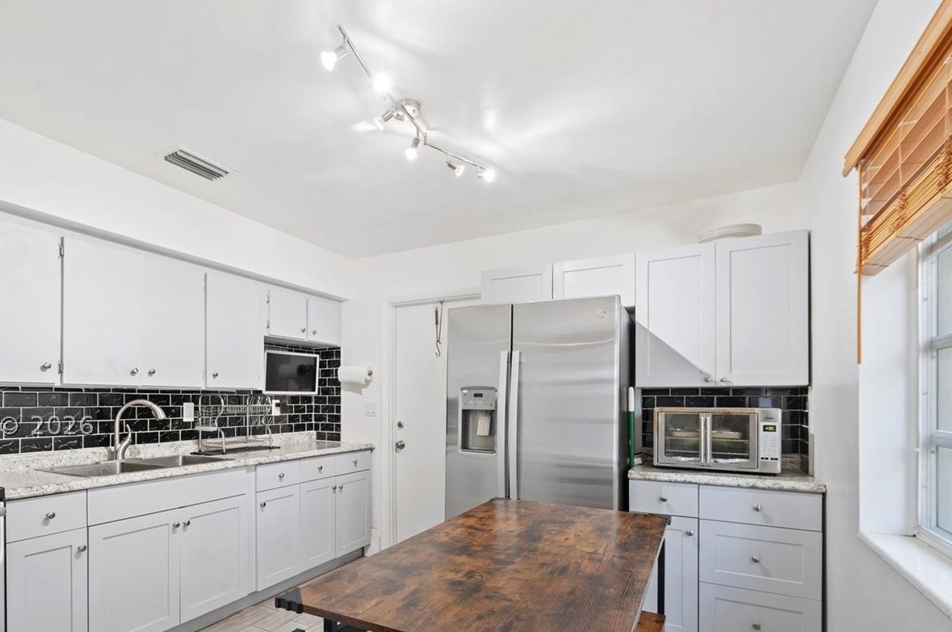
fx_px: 502
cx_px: 376
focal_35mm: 19
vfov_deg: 62.7
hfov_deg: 85.8
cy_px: 425
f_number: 8
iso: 200
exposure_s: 1/1.67
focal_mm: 14
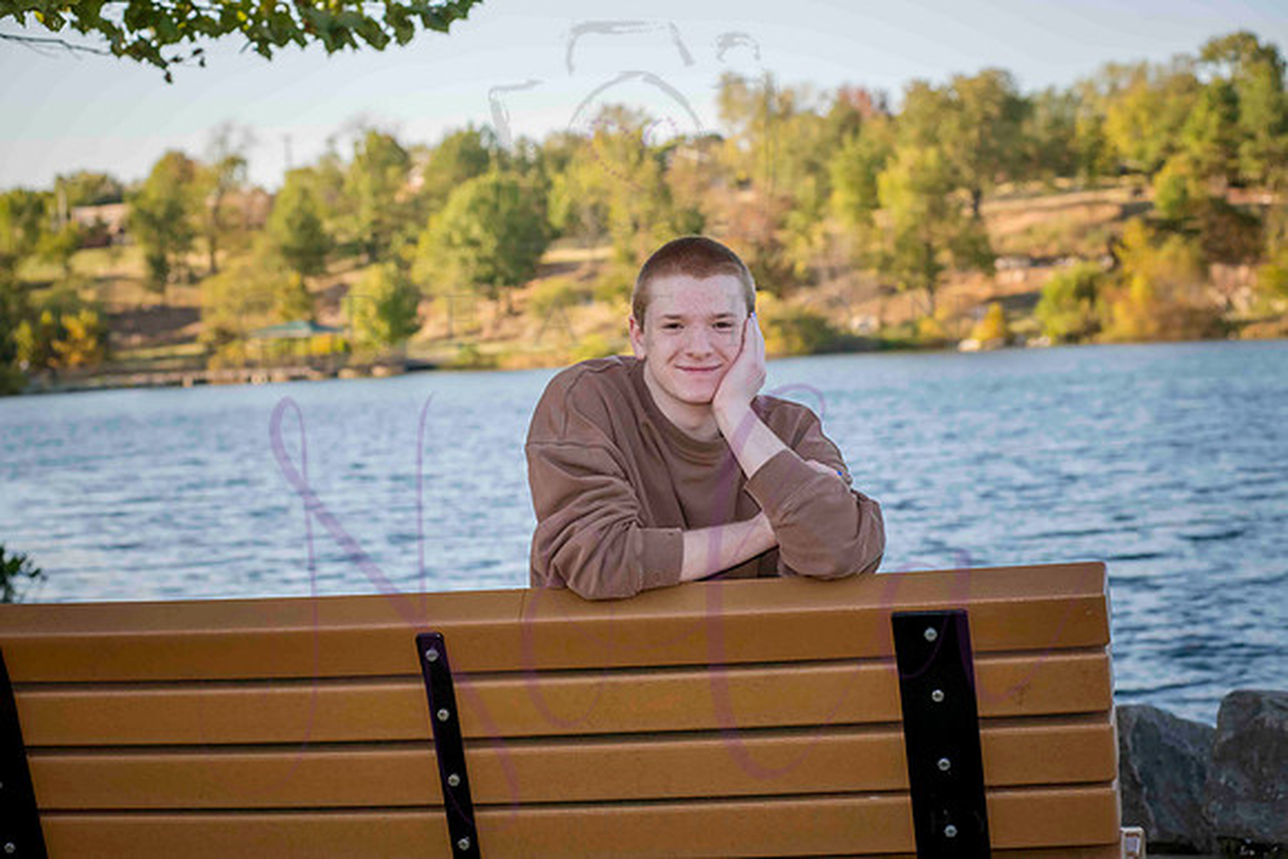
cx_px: 644
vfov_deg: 17.1
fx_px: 2863
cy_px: 430
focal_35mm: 80
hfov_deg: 25.4
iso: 400
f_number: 5.6
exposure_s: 1/640
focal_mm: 80
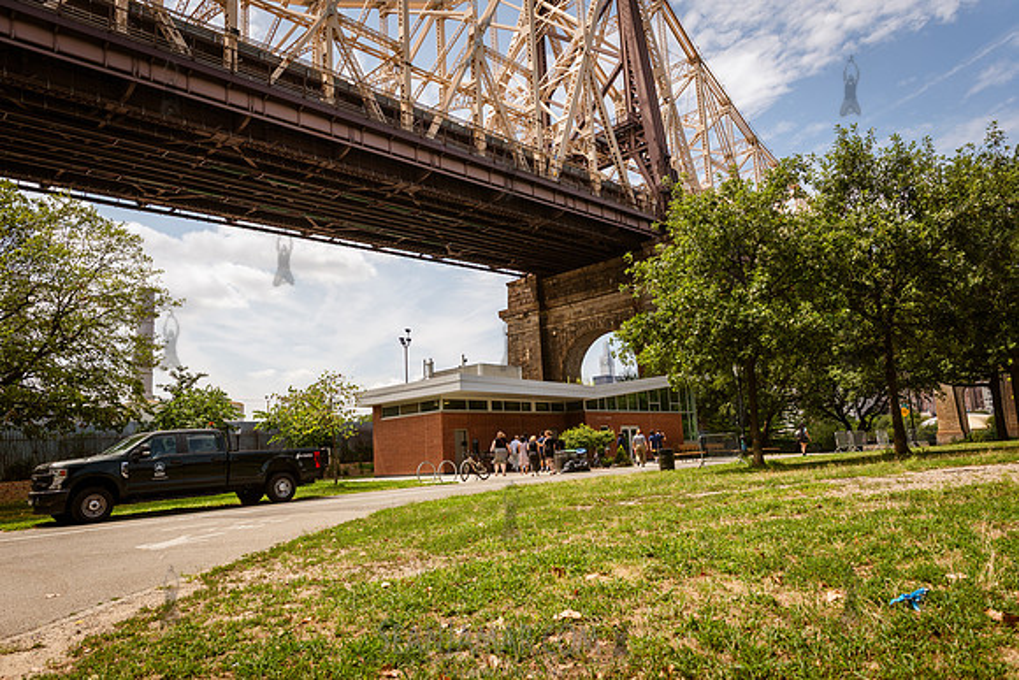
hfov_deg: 73.7
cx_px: 510
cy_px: 340
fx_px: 679
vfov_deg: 53.2
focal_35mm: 24
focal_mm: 24
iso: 200
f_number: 5.6
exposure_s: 1/800
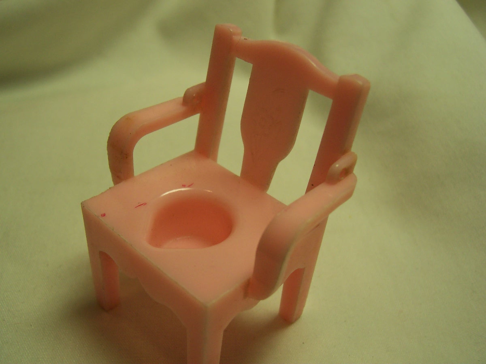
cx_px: 243
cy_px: 182
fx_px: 519
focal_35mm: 37
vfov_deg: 38.7
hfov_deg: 50.1
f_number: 2.8
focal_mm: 5.6
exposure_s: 1/125
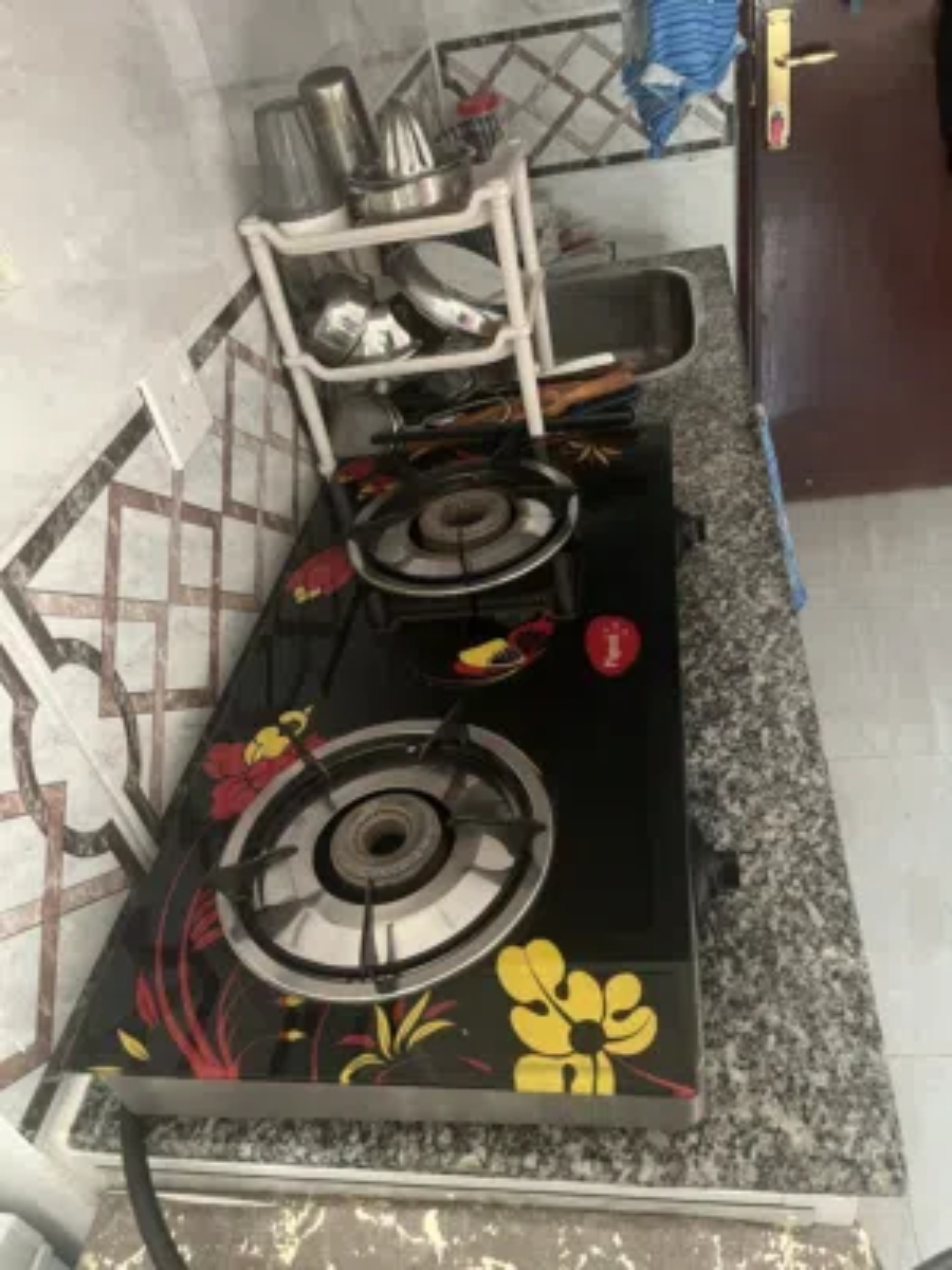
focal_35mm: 26
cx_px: 476
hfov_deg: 53.1
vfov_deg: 67.3
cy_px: 635
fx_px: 953
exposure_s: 1/40
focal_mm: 5.1
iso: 640
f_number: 1.6
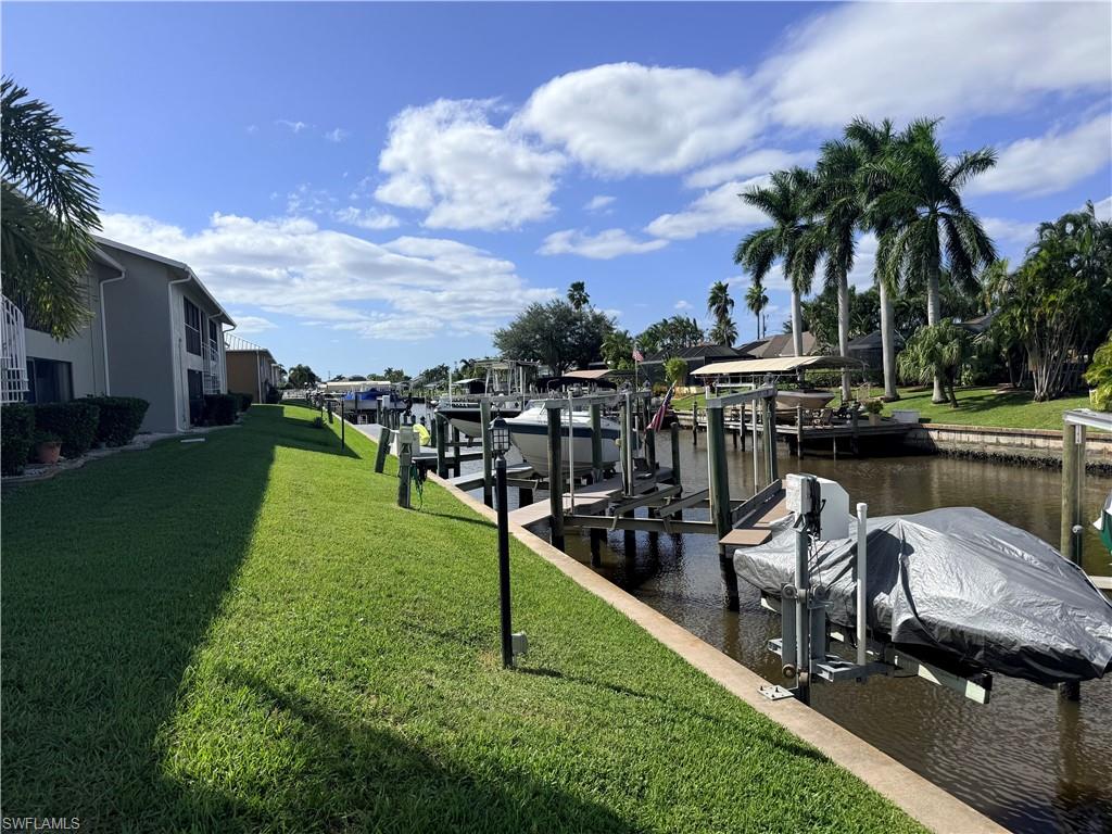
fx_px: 771
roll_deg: +1.5
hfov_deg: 71.6
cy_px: 417
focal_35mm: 24
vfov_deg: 56.8
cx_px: 556
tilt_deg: -3.1
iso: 80
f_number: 1.78
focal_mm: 6.76
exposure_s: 1/8130
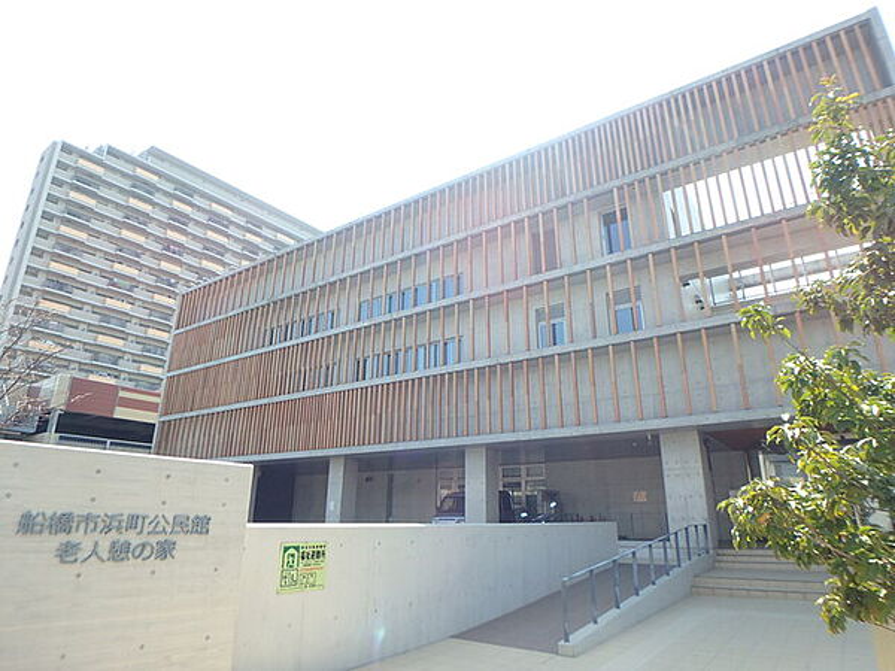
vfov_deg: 63.4
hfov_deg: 79.0
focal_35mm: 21
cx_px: 448
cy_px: 336
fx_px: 543
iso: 125
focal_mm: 3.7
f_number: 3.5
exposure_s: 1/500
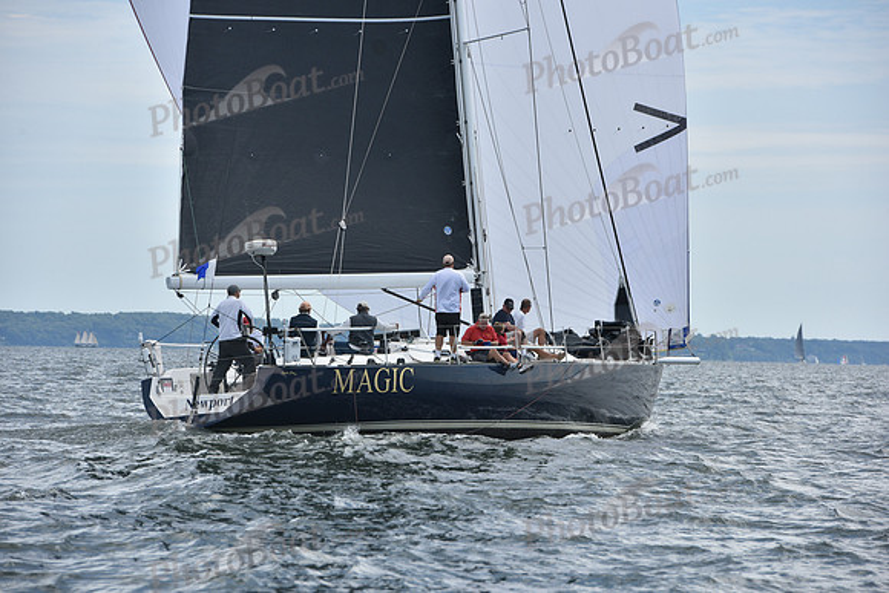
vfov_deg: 6.9
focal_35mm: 200
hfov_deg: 10.3
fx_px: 4940
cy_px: 296
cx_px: 444
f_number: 9
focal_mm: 200
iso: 320
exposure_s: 1/1000
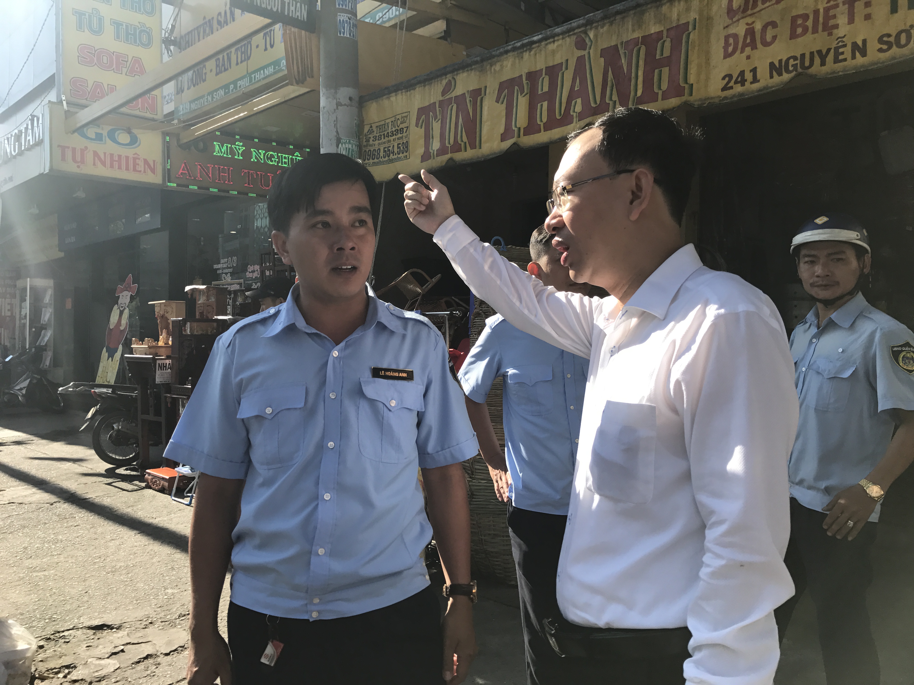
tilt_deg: +2.0
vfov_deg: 49.7
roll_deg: +0.0
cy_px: 342
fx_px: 739
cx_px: 457
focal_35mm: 28
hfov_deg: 63.4
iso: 20
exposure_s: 1/1140
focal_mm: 3.99
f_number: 1.8
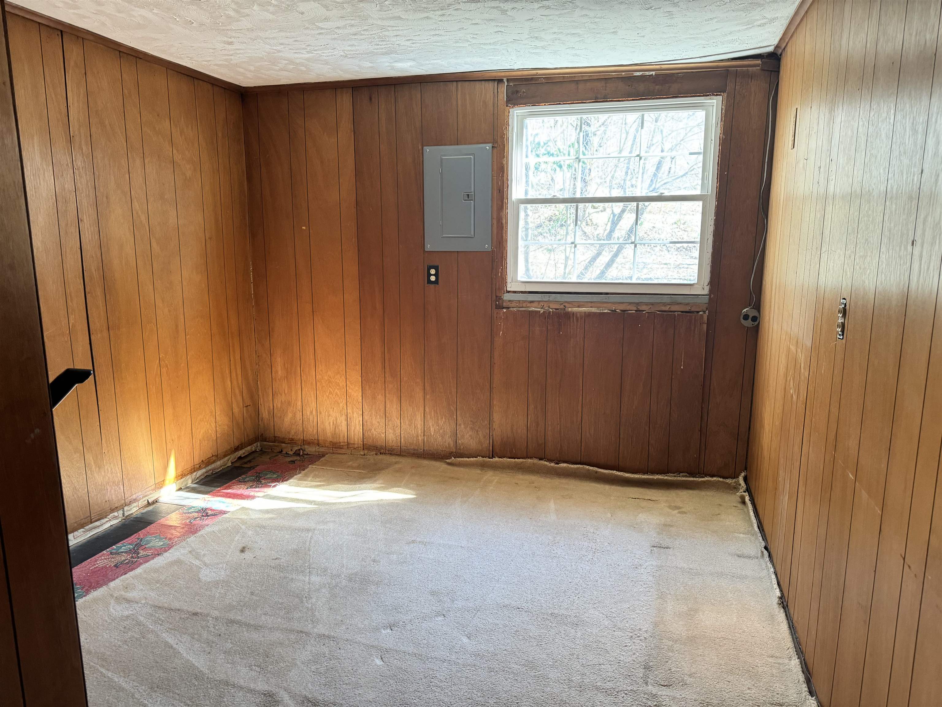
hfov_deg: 71.6
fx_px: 653
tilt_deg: -11.3
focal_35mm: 24
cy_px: 354
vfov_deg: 56.8
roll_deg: +1.2
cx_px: 471
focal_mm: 6.76
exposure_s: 1/60
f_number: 1.78
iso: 400
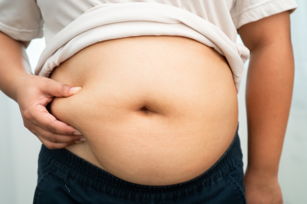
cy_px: 102
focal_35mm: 50
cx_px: 154
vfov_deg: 27.0
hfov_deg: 39.6
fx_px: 426
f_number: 4
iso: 400
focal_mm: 50
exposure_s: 1/80
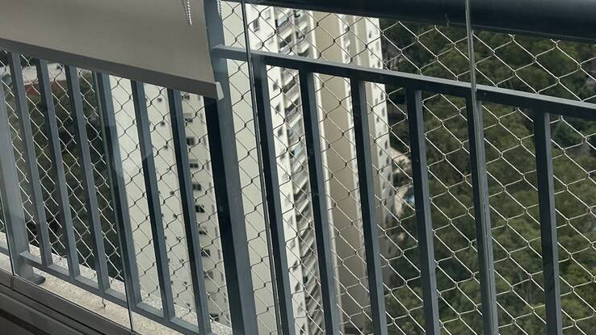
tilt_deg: -7.8
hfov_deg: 39.4
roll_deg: +3.5
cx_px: 451
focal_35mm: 51
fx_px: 806
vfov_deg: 21.6
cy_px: -81
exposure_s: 1/3356
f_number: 1.78
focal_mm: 6.86
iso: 80
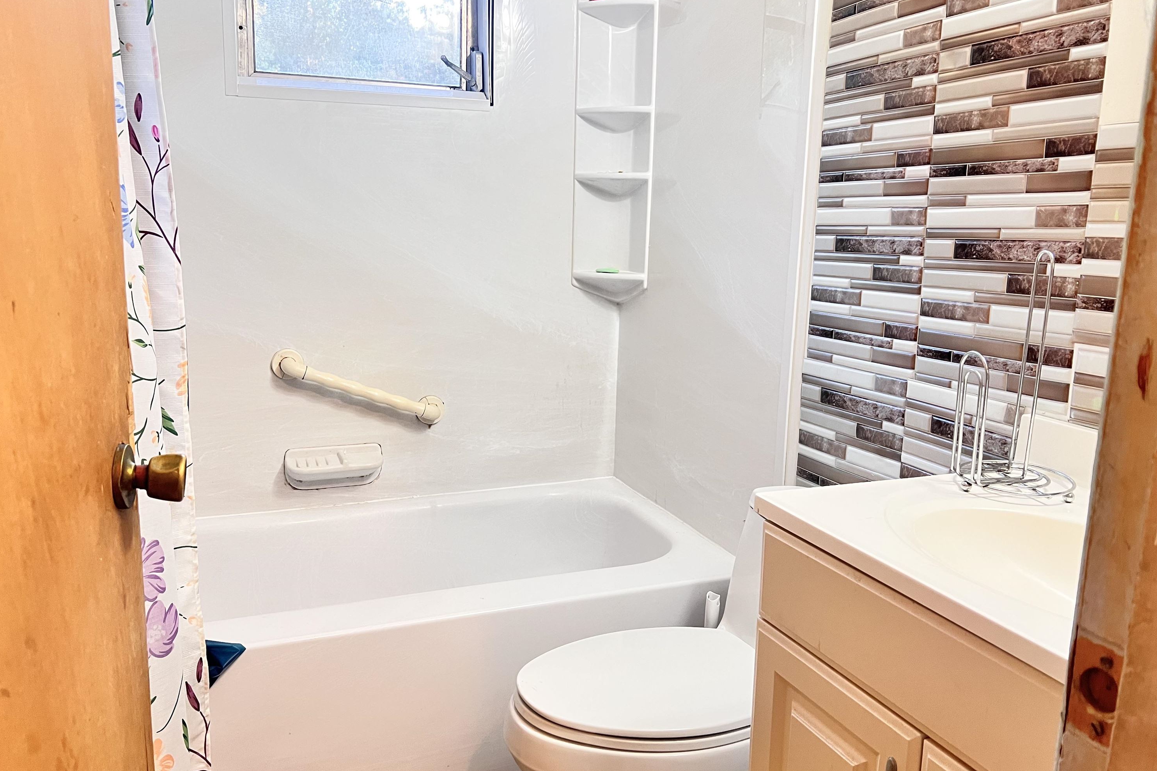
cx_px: 559
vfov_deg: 46.4
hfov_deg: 65.5
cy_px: 376
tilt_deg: -11.0
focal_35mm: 28
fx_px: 900
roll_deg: -1.8
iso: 320
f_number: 1.5
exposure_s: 1/60
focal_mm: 5.7
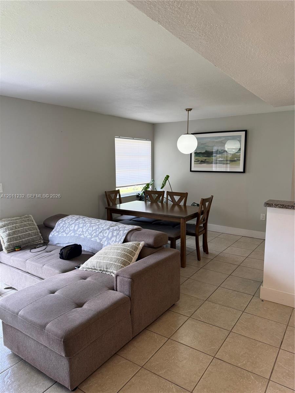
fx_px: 273
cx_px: 148
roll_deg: -0.2
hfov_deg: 56.8
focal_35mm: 24
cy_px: 196
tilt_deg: -6.9
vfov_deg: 71.6
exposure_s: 1/142
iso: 125
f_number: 1.78
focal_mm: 6.76
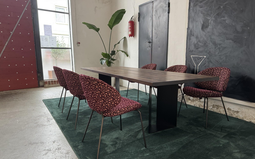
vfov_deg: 47.5
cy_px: 88
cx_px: 127
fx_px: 181
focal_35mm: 26
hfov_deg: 70.4
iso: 400
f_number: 1.78
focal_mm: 6.76
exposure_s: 1/50
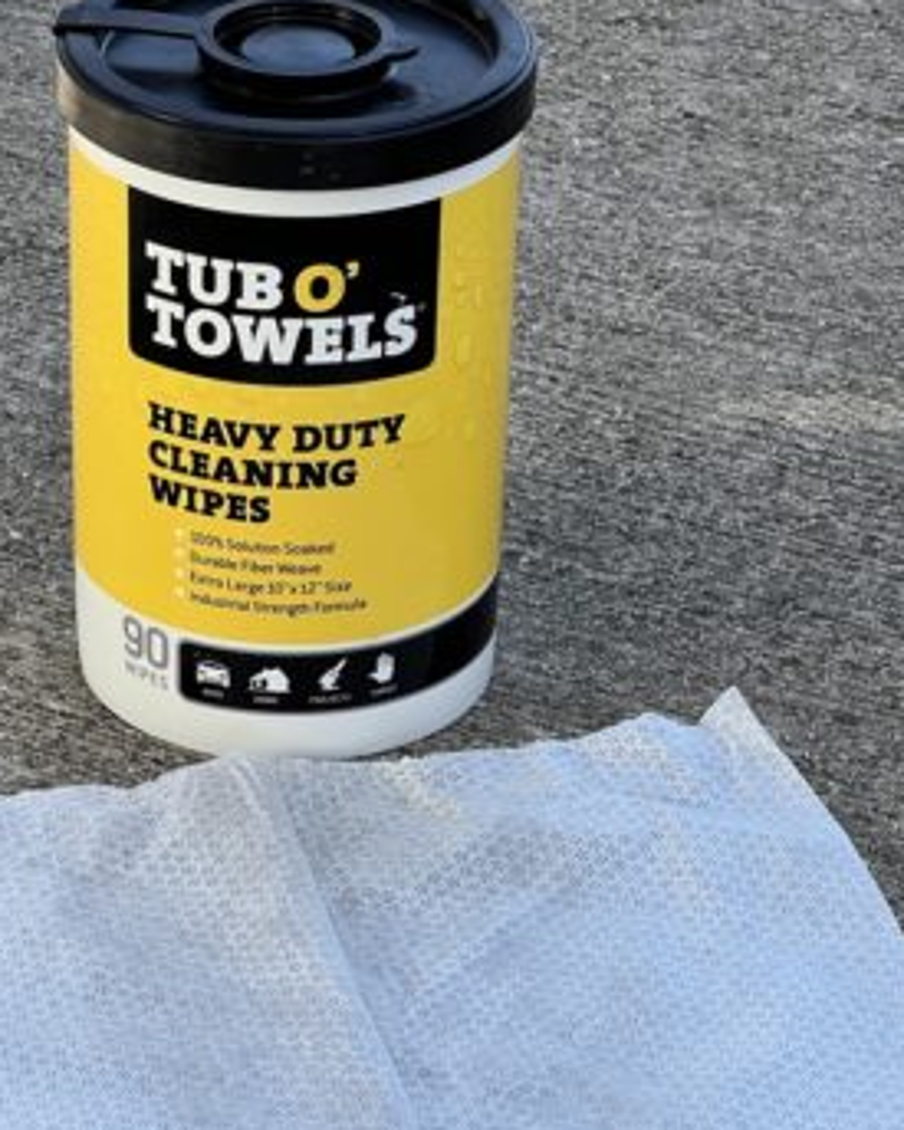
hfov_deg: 10.9
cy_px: 742
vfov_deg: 13.6
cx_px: 263
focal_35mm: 142
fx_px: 4751
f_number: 2.8
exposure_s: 1/128
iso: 32
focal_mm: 9
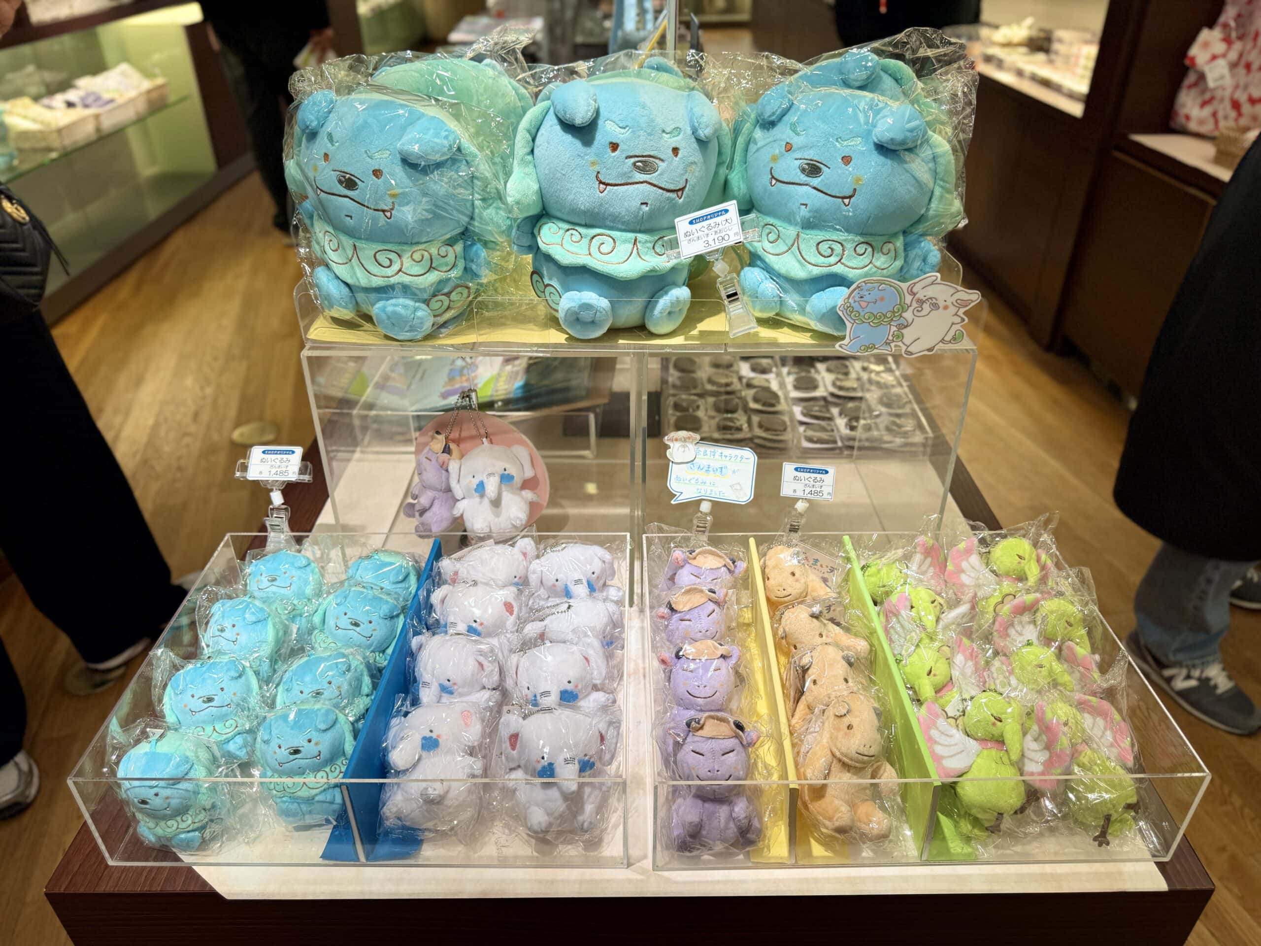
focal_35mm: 24
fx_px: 874
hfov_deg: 71.6
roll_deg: +0.5
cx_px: 630
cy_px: 473
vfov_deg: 56.8
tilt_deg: -32.1
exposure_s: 1/120
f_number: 1.78
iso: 80
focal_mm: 6.76
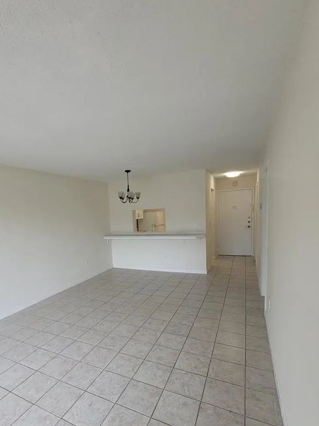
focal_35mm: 17
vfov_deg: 90.4
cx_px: 115
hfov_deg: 73.1
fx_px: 209
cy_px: 243
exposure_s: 1/59
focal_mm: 2.2
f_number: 2.2
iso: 64
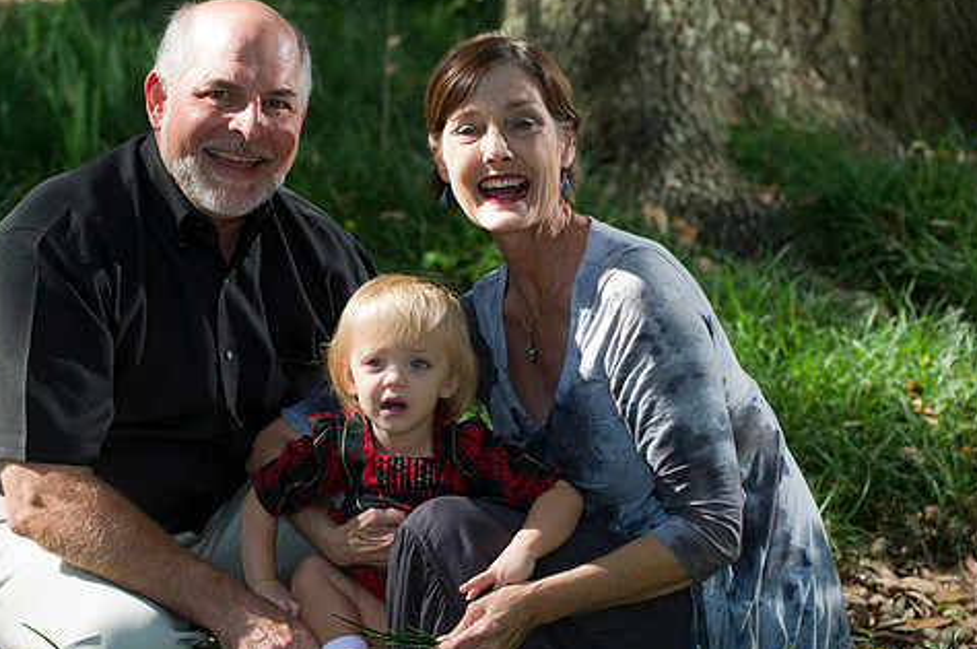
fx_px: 3850
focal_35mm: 142
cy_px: 383
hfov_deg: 14.5
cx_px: 414
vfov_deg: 9.6
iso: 250
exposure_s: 1/160
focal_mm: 116
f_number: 4
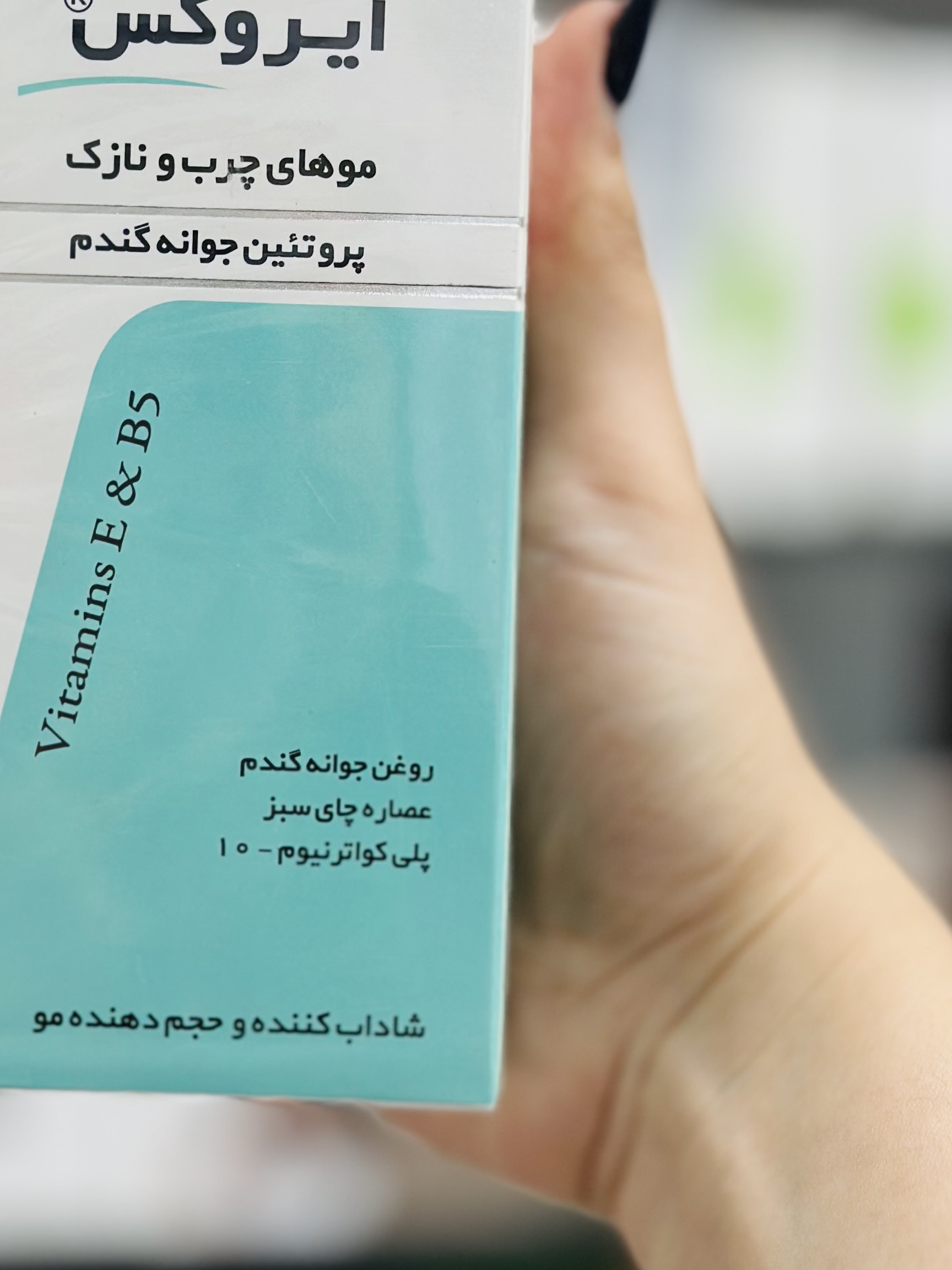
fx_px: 3080
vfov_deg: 23.2
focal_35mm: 84
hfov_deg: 17.5
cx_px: 262
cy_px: 491
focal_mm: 6.86
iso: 80
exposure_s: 1/100
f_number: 1.78
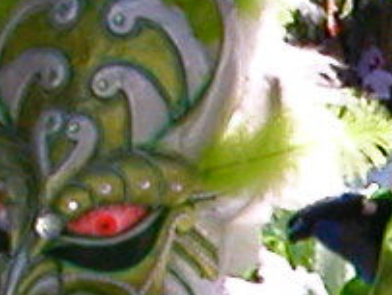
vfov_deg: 5.1
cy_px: 484
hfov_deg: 6.5
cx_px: 869
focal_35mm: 291
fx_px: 3301
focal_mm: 5.6
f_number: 4.5
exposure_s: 1/428
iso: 100
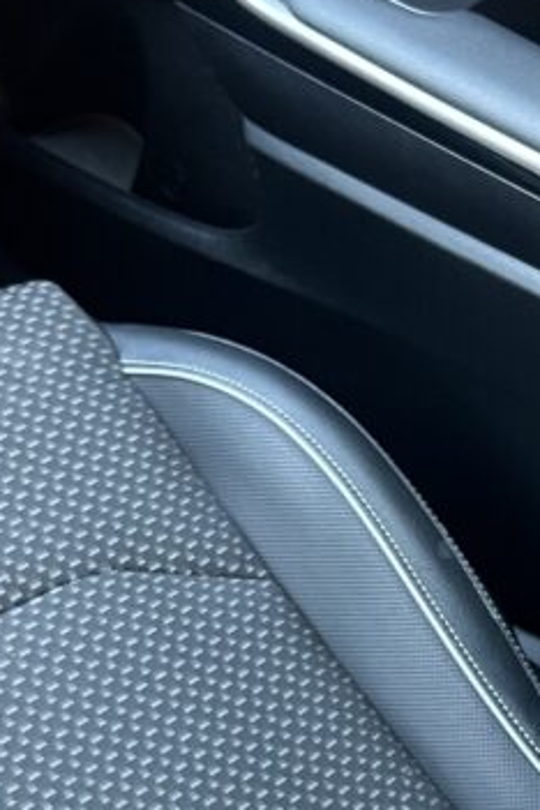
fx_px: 1777
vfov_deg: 25.2
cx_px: 413
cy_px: 667
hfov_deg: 17.2
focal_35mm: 79
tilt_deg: -46.7
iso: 500
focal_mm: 5.7
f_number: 1.5
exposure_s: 1/56
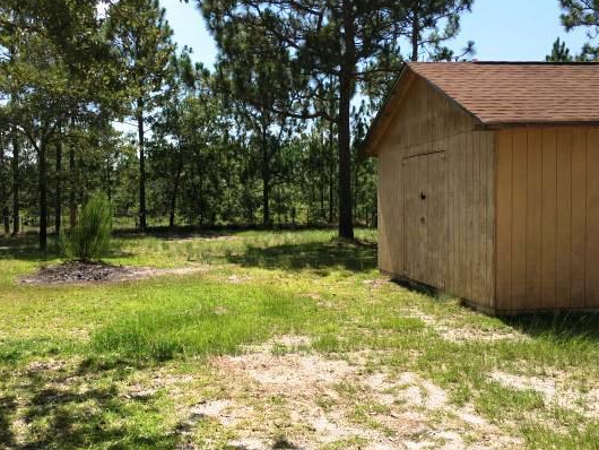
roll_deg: +0.1
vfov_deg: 40.7
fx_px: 606
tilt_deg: +0.3
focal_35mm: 35
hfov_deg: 52.3
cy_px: 243
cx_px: 246
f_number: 2.2
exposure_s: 1/1131
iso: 25
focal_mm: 4.15
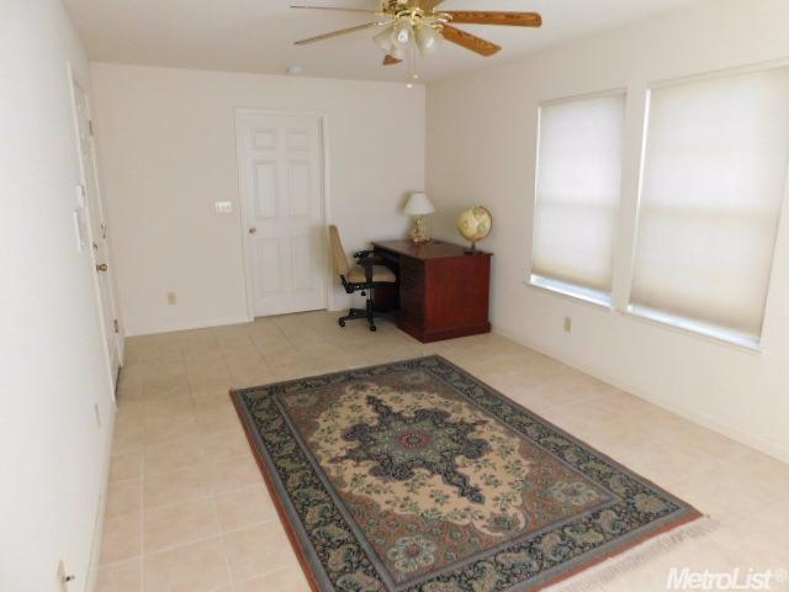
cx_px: 394
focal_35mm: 23
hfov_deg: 73.9
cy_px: 296
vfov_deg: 58.9
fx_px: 524
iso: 280
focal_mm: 4
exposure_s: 1/30
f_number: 3
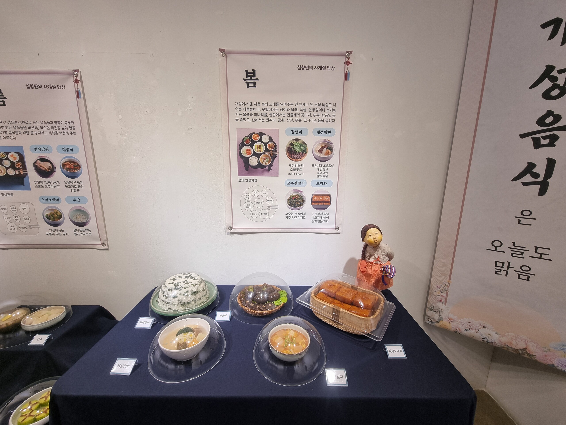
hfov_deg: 106.2
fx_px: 213
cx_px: 283
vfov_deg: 89.9
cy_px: 212
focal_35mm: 13
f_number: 2.2
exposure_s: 1/60
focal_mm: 2.2
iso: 64
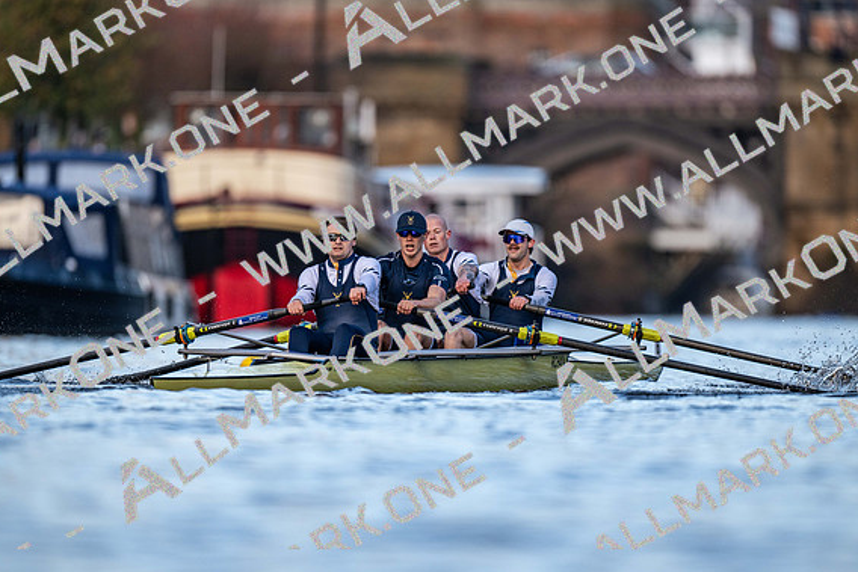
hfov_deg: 3.4
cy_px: 291
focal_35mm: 613
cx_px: 427
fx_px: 14613
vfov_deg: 2.2
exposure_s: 1/2500
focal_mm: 600
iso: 1000
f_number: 4
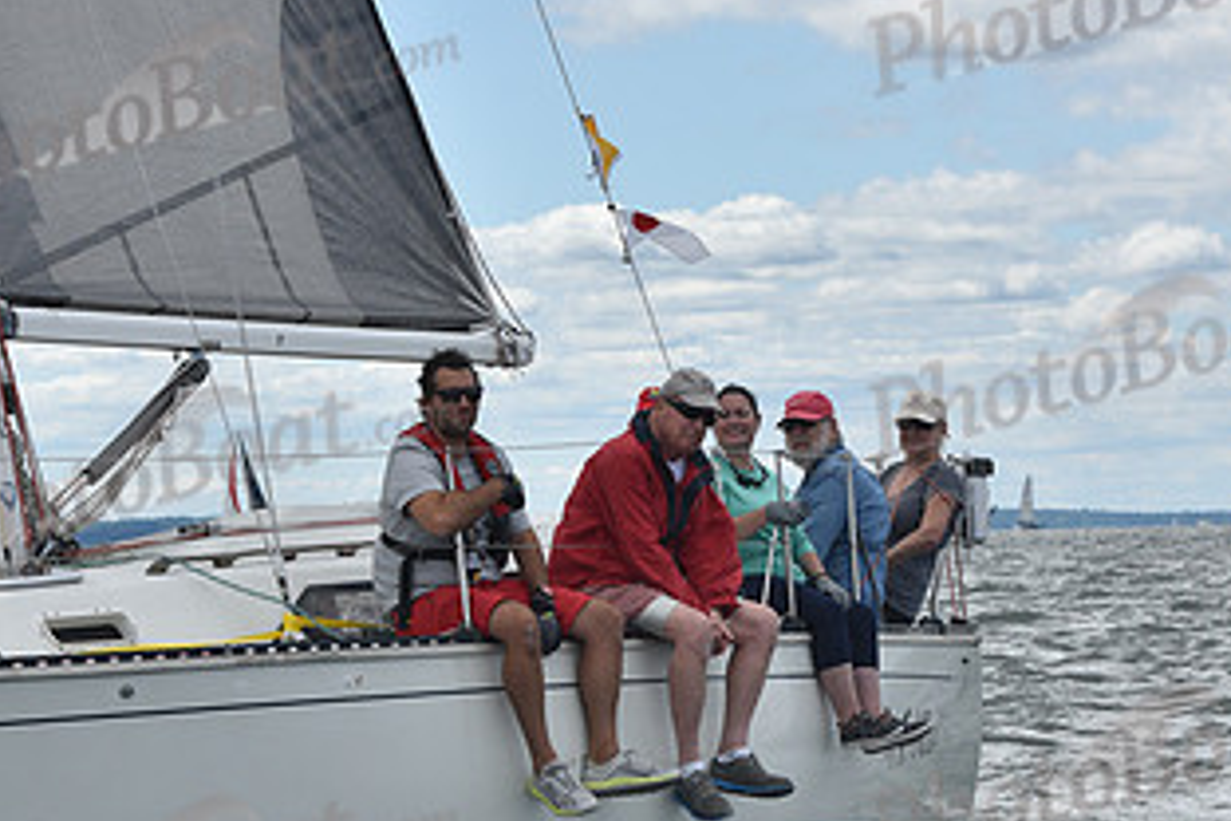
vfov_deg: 7.0
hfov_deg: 10.5
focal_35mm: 195
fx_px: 6667
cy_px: 618
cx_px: 667
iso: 250
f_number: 9
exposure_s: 1/800
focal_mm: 105
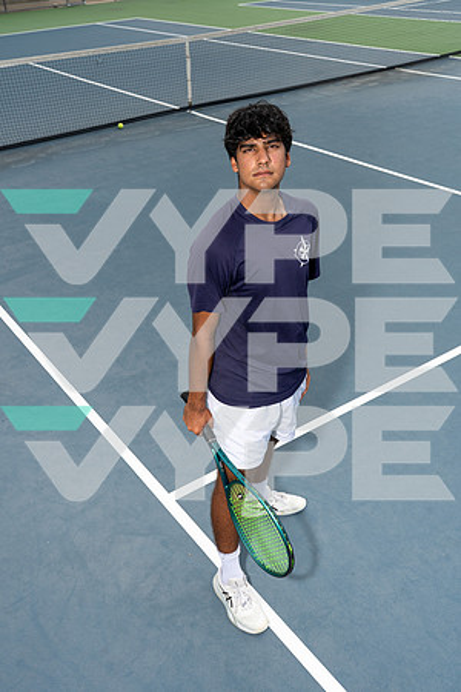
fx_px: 672
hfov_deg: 37.9
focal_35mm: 35
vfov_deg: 54.4
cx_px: 230
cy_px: 346
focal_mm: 35
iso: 100
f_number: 8
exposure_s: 1/250
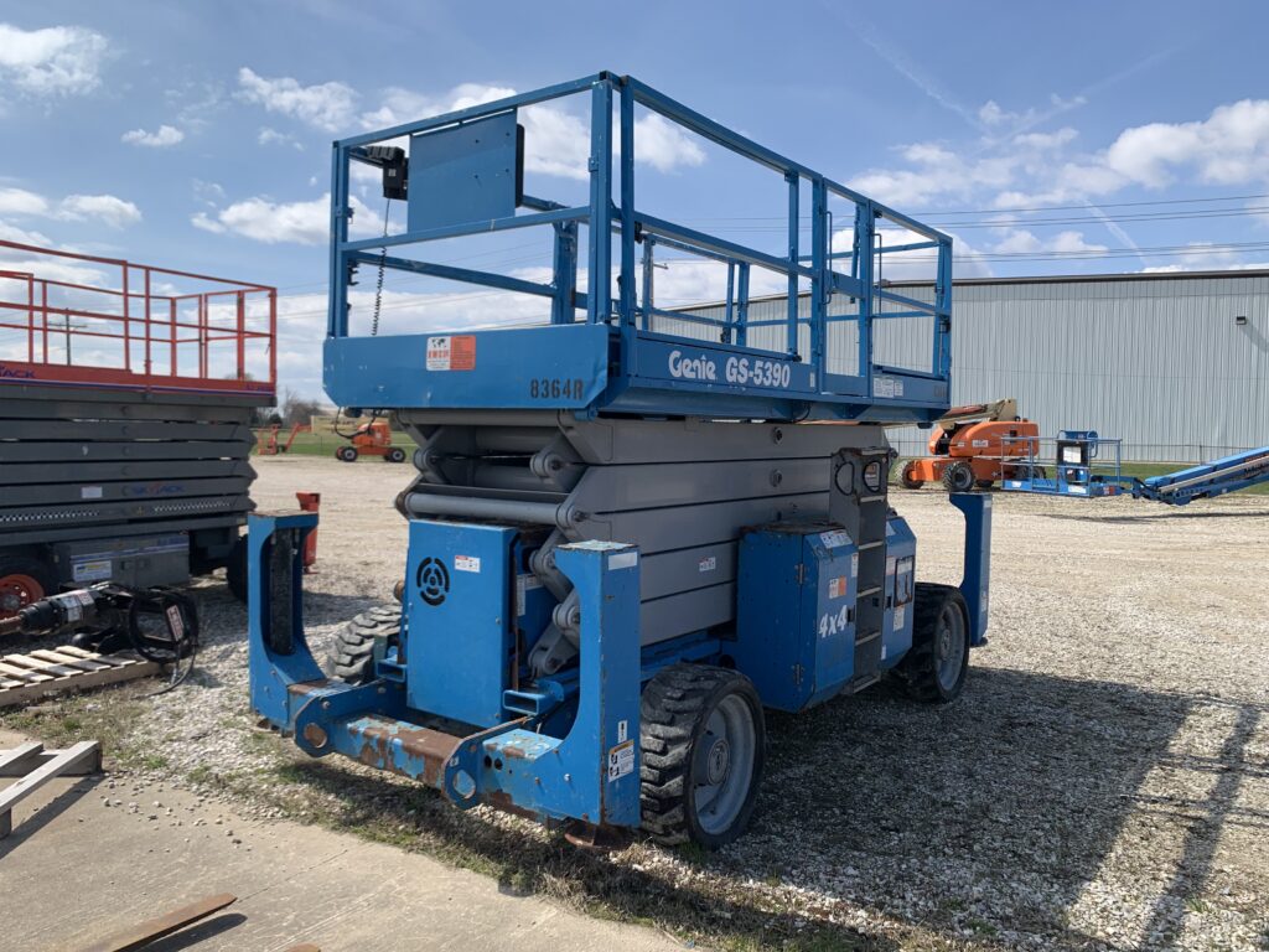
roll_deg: +0.0
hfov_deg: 67.3
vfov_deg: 53.1
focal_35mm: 26
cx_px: 634
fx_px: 953
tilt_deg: -1.9
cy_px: 476
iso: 25
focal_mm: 4.25
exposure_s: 1/2755
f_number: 1.8
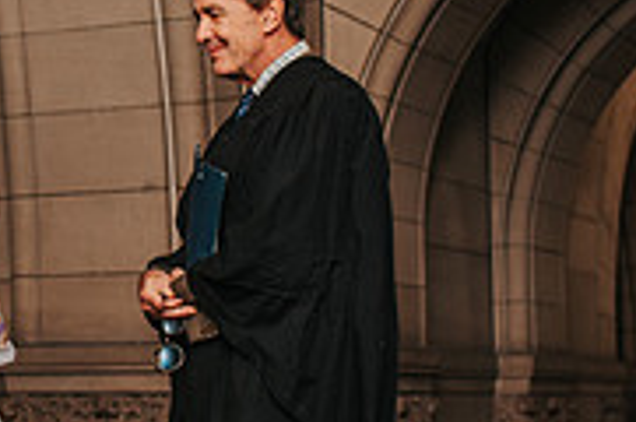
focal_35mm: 127
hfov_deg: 15.6
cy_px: 145
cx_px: -114
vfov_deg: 10.7
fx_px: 2240
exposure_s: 1/200
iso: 1000
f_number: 3.2
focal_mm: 35
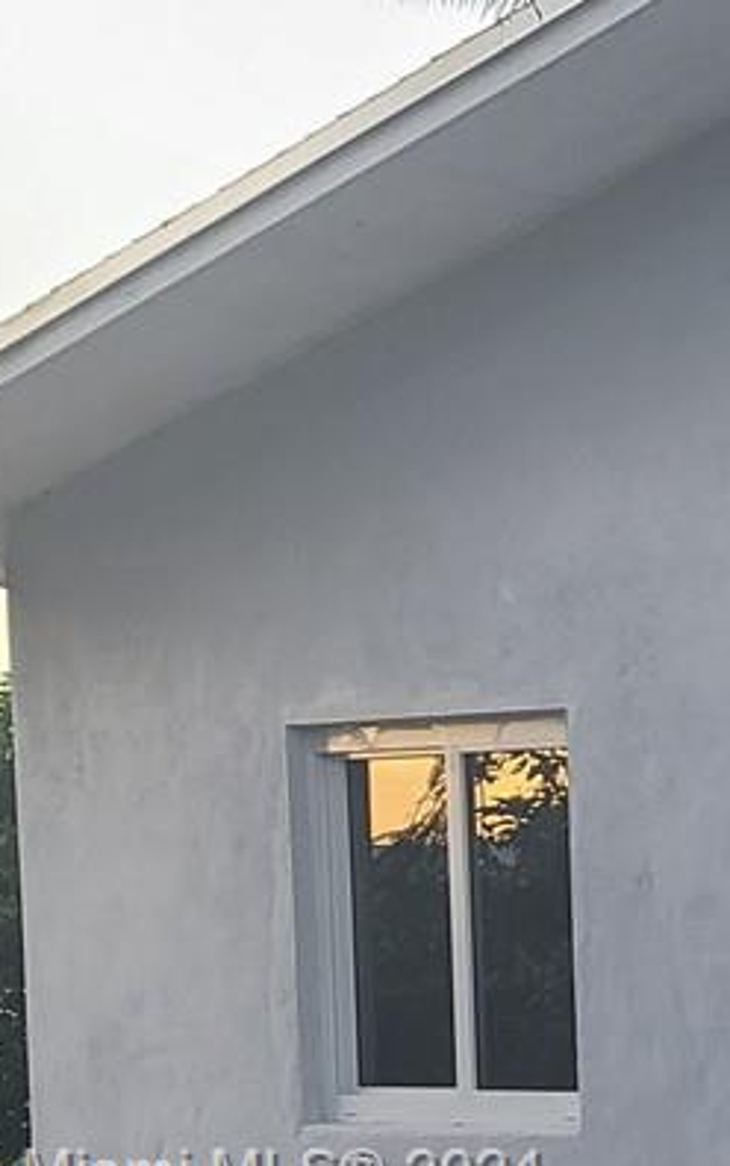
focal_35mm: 107
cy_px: 1178
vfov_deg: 18.9
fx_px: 3401
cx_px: 1957
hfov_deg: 10.1
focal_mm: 7
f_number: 1.8
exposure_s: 1/60
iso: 80
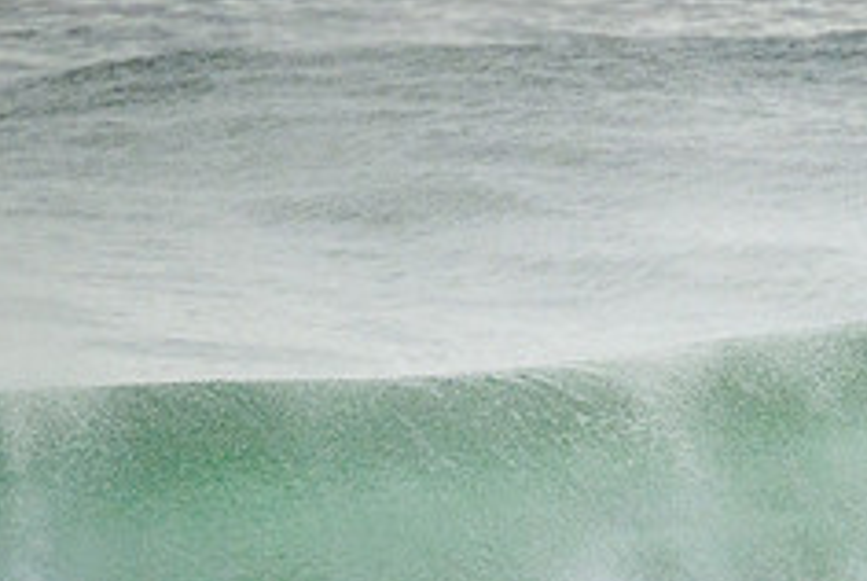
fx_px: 47382
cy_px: 671
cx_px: 878
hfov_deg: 1.0
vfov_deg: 0.7
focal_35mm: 1965
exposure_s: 1/2500
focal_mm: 800
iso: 1800
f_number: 11
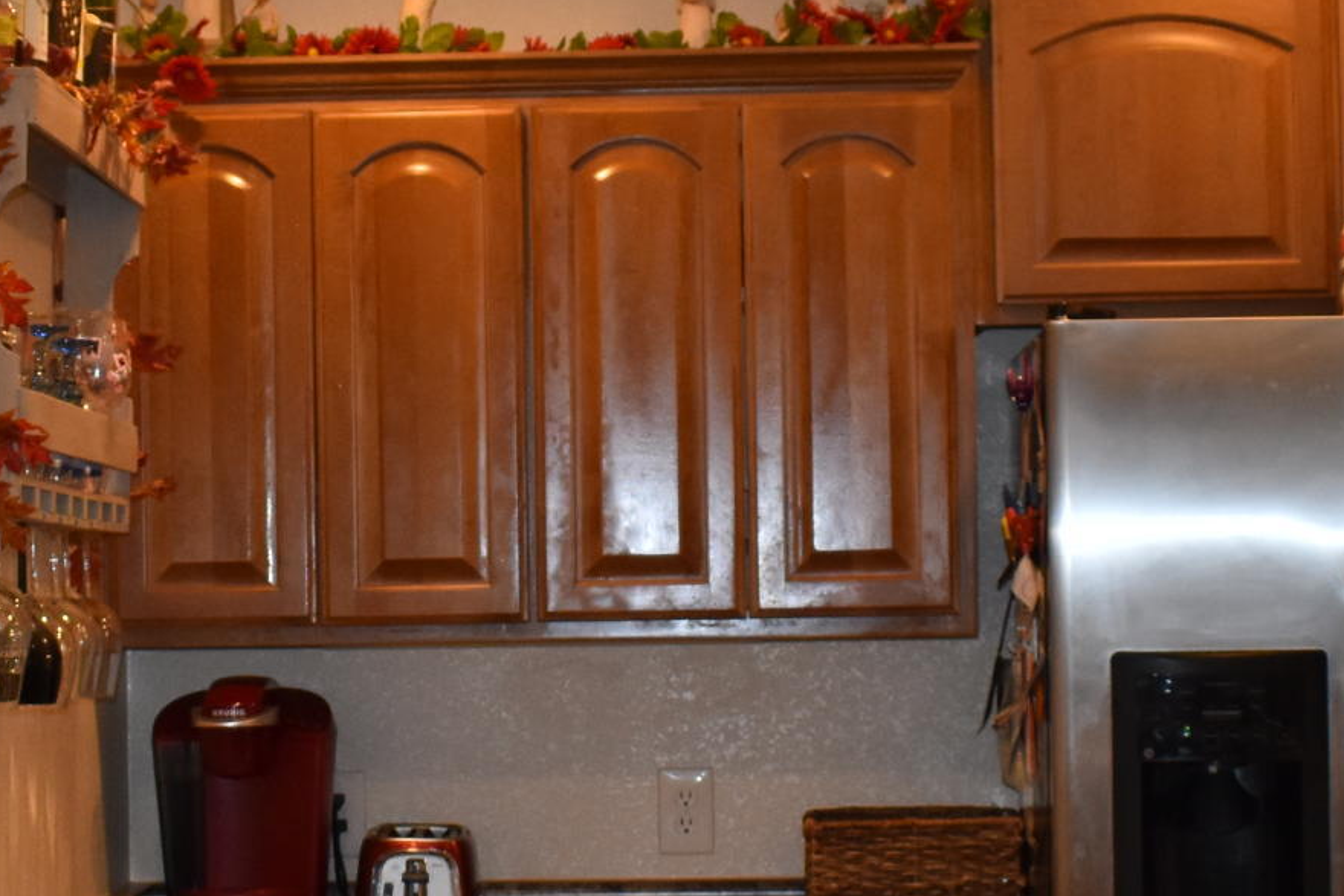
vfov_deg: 14.9
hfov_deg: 22.1
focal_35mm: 92
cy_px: 507
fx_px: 3435
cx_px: 588
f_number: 3.5
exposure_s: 1/125
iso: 800
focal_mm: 18
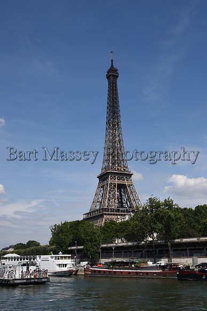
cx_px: 104
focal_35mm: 42
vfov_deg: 46.4
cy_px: 156
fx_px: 362
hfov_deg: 31.9
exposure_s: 1/200
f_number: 13
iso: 110
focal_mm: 42
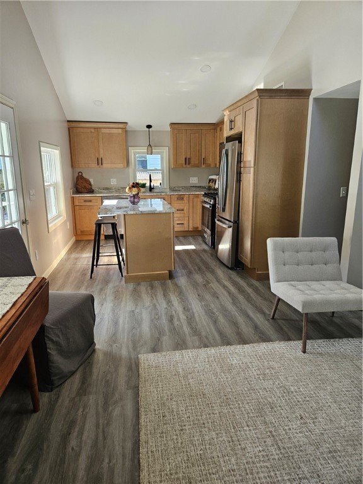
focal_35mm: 23
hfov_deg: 58.9
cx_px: 182
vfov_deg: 73.9
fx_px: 322
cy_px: 242
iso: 125
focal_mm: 5.4
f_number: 1.8
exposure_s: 1/120
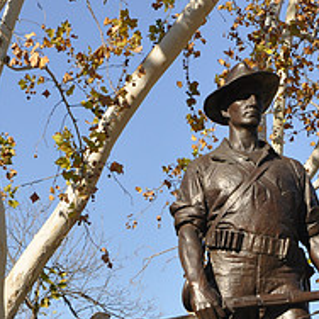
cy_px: 296
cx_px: 271
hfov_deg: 11.7
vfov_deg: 11.6
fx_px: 1553
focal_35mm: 149
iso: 200
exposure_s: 1/100
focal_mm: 38
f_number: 10
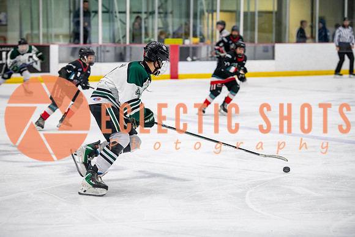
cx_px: 178
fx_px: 1136
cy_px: 118
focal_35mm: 115
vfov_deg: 11.9
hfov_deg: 17.8
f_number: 3.2
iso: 2000
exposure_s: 1/640
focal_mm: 112
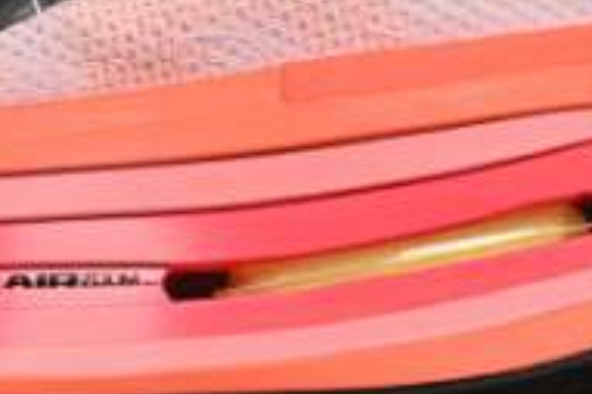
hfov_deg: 7.2
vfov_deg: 4.8
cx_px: -22
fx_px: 4699
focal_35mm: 286
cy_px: -53
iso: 160
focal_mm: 50
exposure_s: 1/50
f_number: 6.3
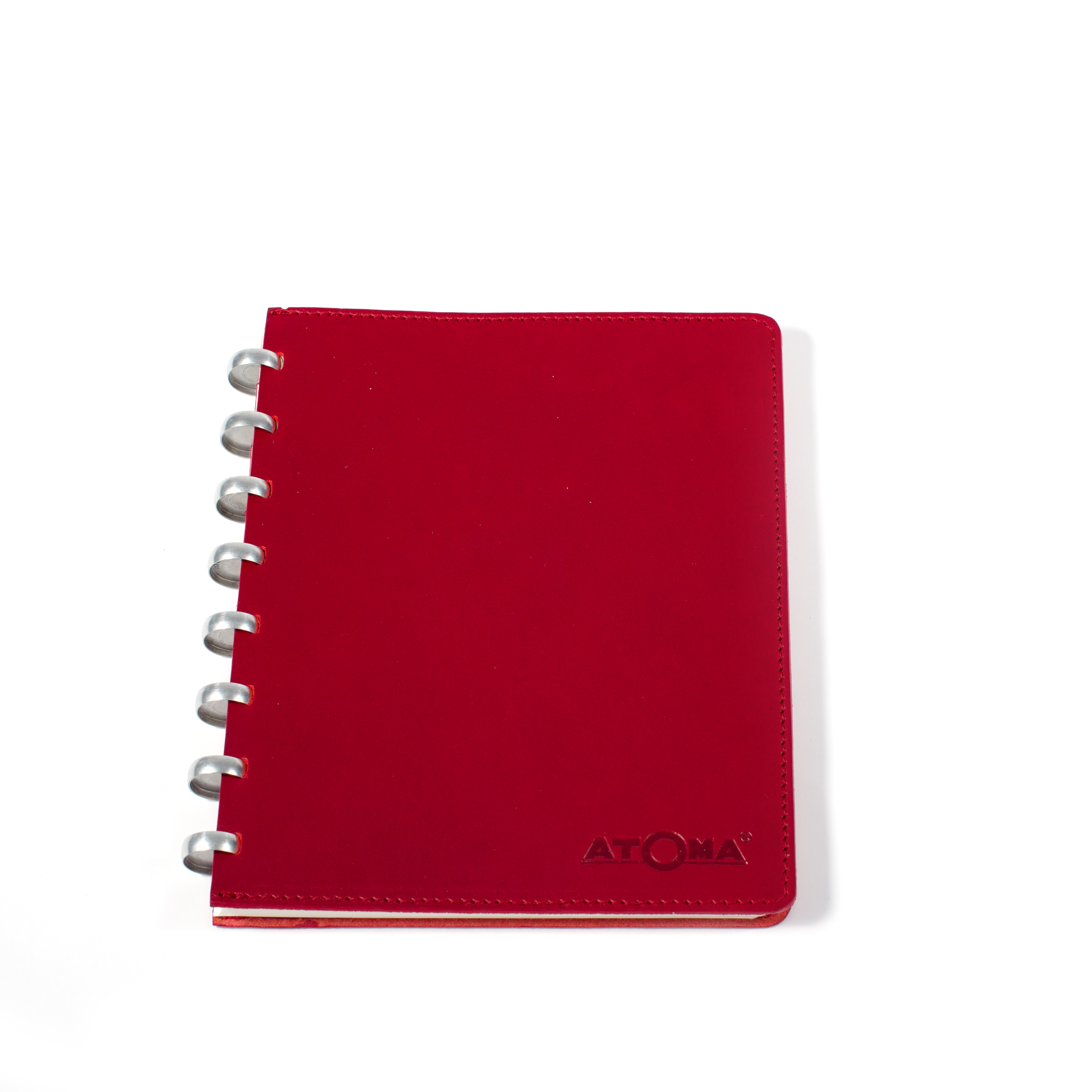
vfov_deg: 24.0
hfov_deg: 24.0
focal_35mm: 72
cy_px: 479
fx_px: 2570
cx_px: 586
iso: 100
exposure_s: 1/1.67
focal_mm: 50
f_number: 9
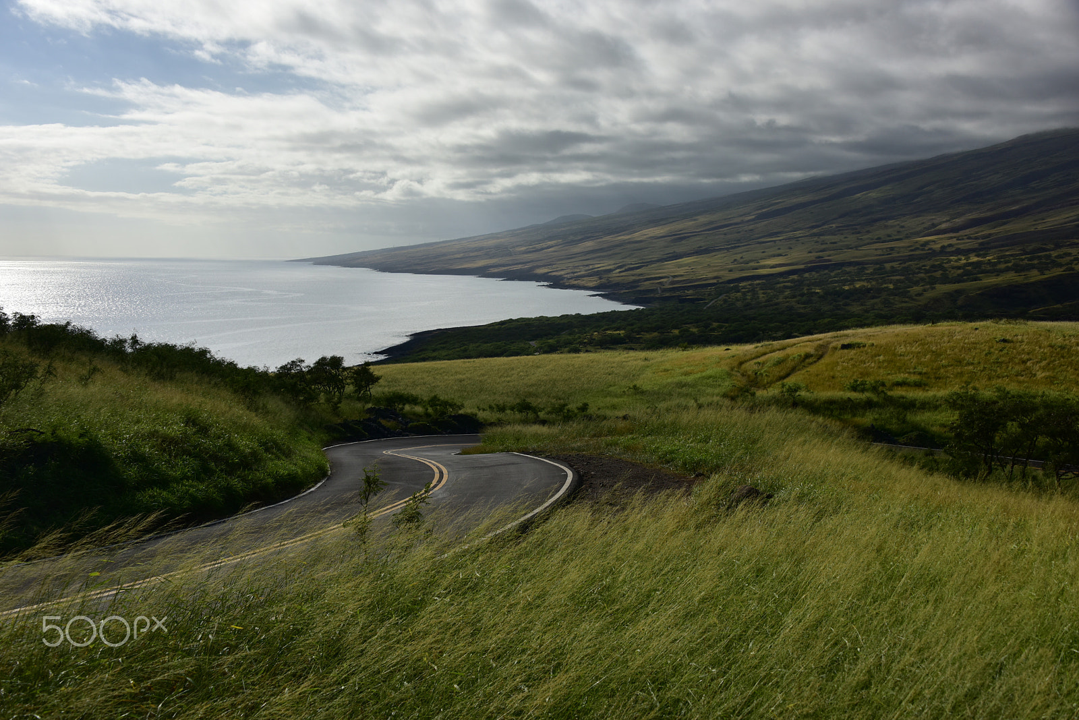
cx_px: 540
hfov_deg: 50.7
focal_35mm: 38
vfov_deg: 35.1
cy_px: 360
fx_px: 1139
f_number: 10
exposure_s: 1/400
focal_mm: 38
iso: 250
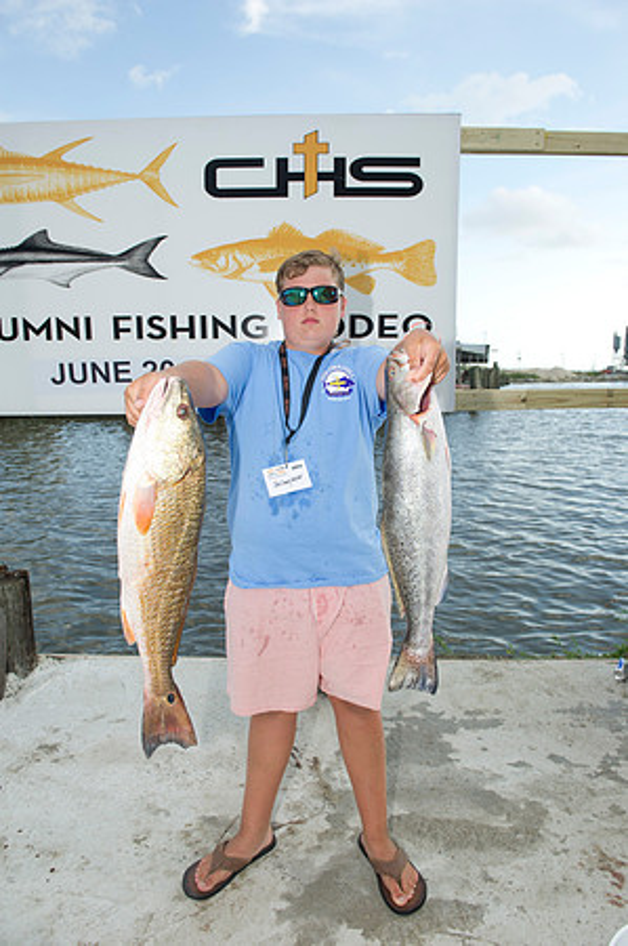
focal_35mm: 24
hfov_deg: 53.0
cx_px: 314
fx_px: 629
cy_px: 473
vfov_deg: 73.8
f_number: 6.3
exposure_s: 1/250
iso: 200
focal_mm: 24
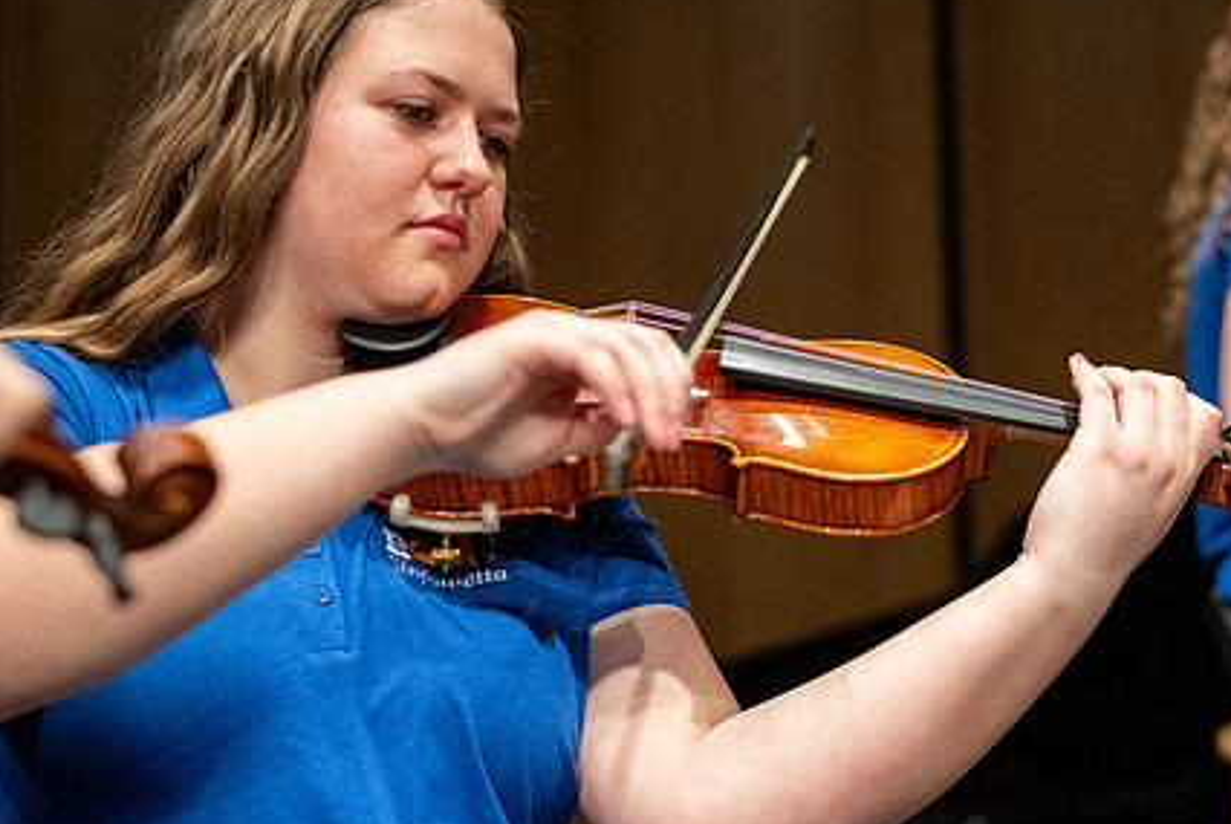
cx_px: 650
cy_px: 380
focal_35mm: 68
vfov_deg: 20.1
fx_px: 2328
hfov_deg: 29.6
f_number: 2.8
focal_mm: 50
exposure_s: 1/1000
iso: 3200
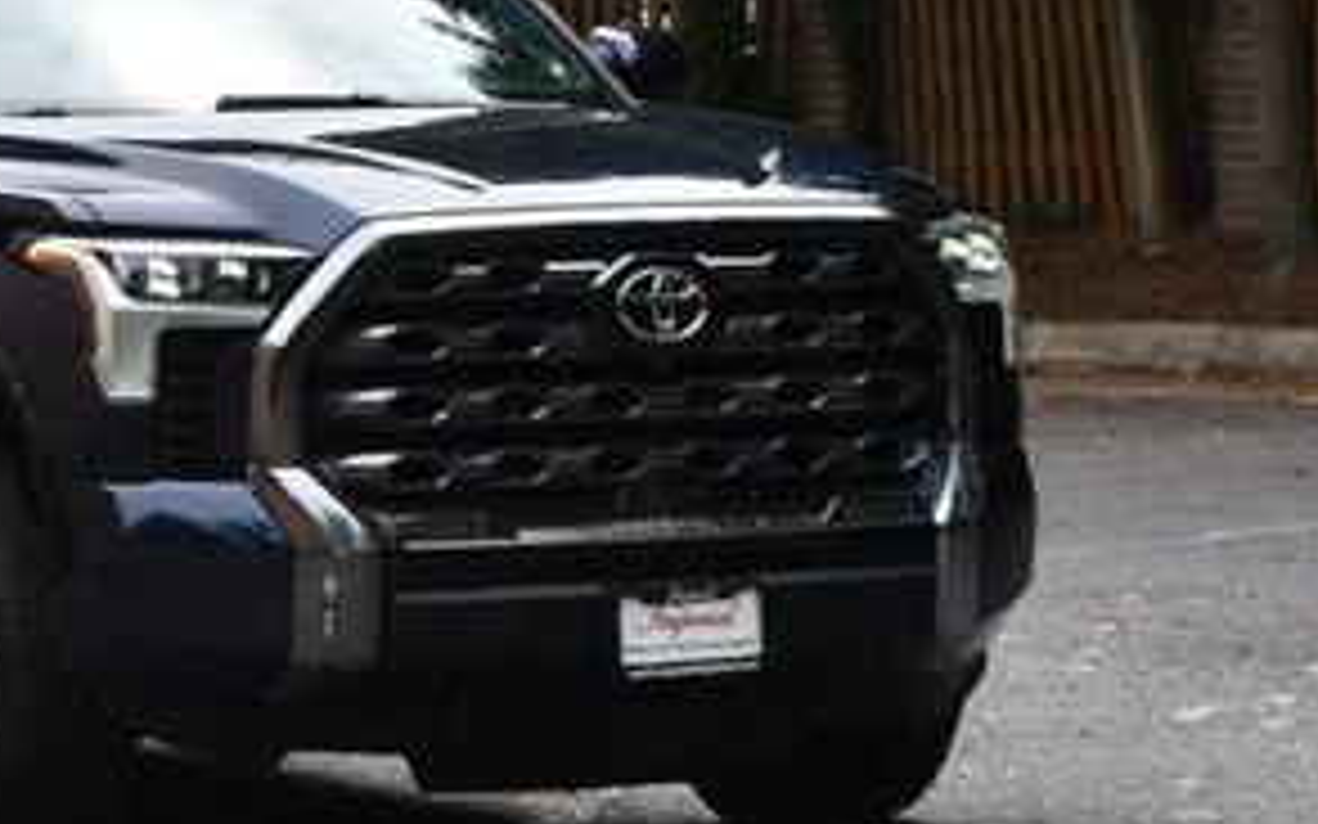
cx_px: 0
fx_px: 8404
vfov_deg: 5.6
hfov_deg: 8.9
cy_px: 81
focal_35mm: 234
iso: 200
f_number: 7.1
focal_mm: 70
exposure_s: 1/250
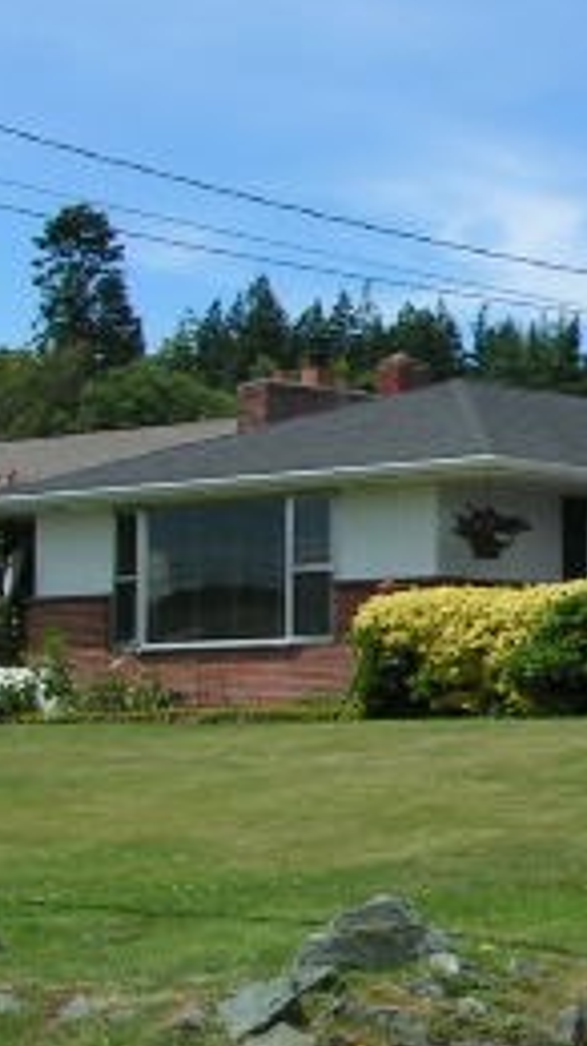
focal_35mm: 102
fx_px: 2826
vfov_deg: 21.0
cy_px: 563
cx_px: 945
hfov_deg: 11.3
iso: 50
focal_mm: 5.8
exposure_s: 1/640
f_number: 5.6
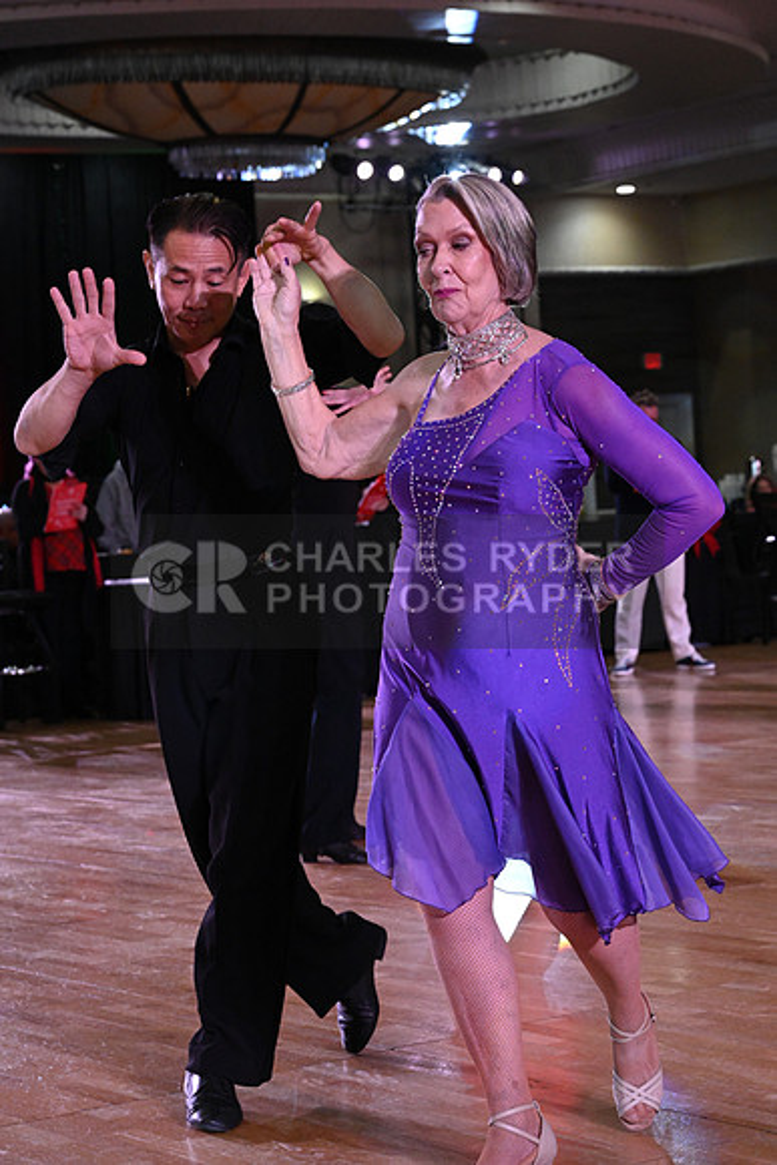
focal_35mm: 81
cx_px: 388
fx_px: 2621
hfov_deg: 16.9
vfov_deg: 25.1
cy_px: 582
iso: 5000
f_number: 8
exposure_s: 1/320
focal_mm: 81
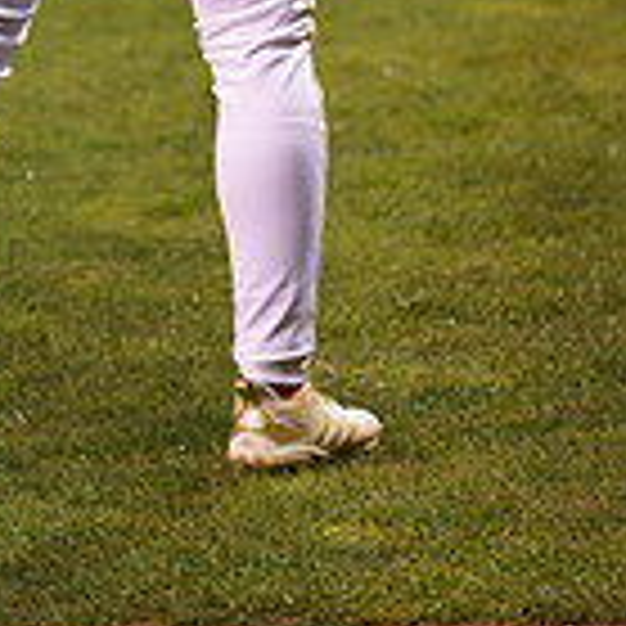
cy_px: -315
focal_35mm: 255
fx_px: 5217
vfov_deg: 6.8
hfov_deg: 6.8
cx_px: -36
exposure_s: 1/1250
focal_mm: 93
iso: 2000
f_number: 2.8
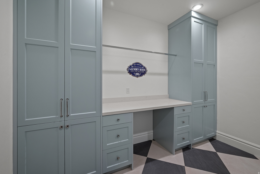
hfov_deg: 100.4
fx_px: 108
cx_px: 130
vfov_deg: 77.4
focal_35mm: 15
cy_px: 87
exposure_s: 1/2
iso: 500
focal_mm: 15
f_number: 8
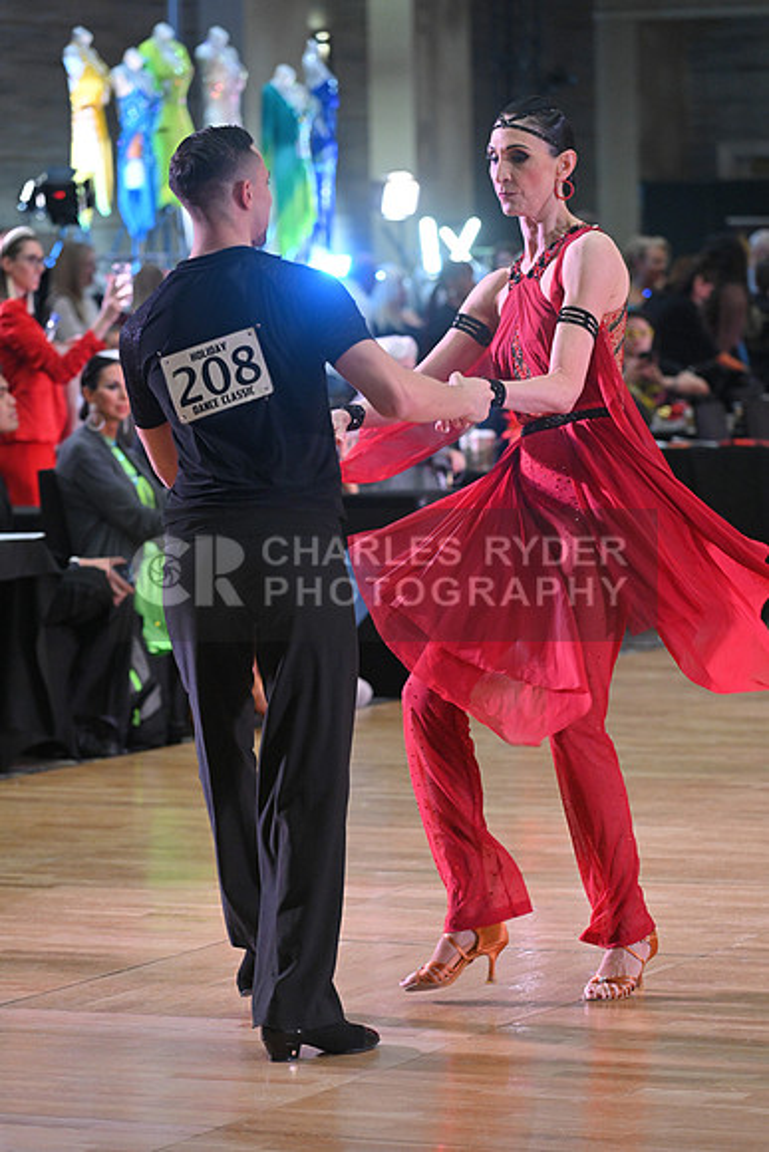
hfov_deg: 9.5
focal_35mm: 145
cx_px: 384
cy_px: 576
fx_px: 4643
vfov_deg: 14.2
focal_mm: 145
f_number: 5
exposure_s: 1/320
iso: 3200
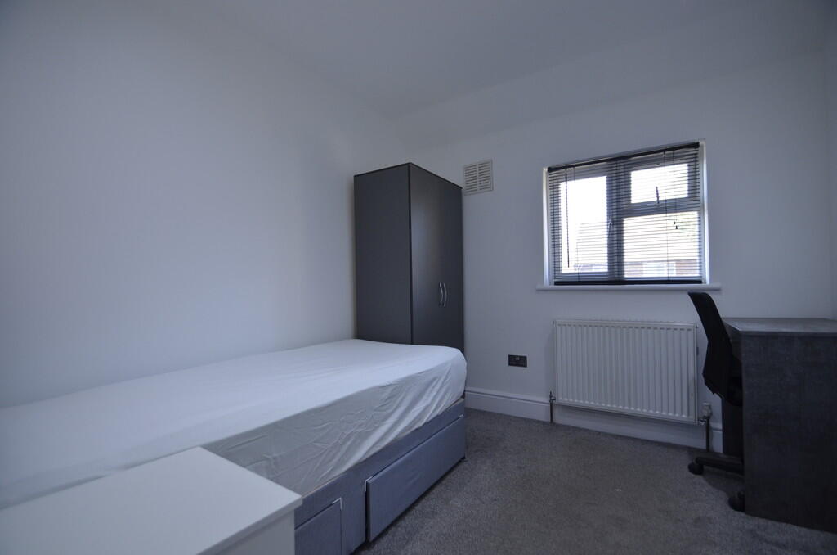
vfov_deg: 77.1
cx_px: 418
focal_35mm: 15
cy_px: 278
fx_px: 348
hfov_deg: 100.5
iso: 400
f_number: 4.5
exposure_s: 1/80
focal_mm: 10
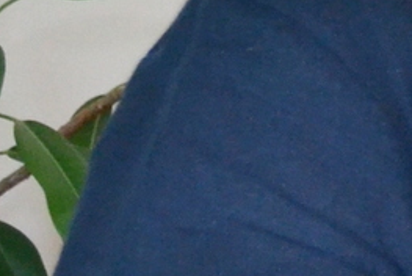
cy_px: 284
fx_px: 2509
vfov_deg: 6.3
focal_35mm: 219
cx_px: 835
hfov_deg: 8.8
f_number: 5.6
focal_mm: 24
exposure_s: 1/160
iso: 1600
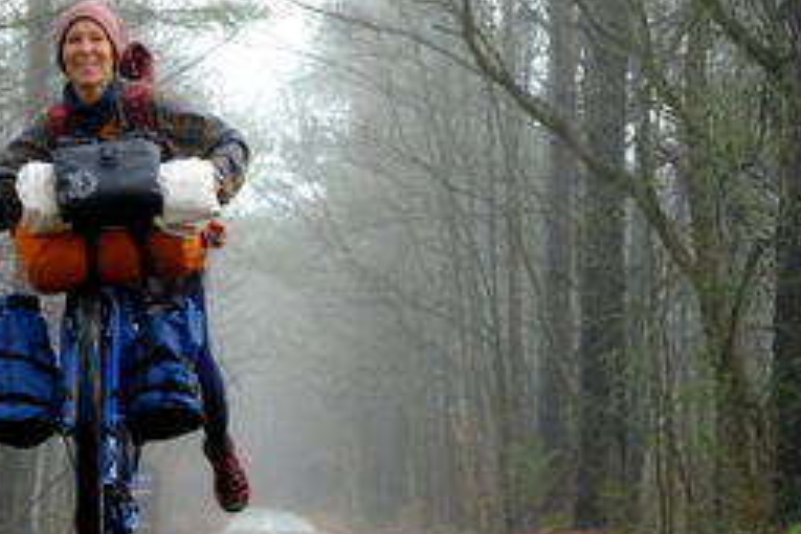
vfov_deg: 10.7
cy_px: 212
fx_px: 2848
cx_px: 176
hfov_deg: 15.9
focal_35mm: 128
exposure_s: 1/450
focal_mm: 34.3
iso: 2000
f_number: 10
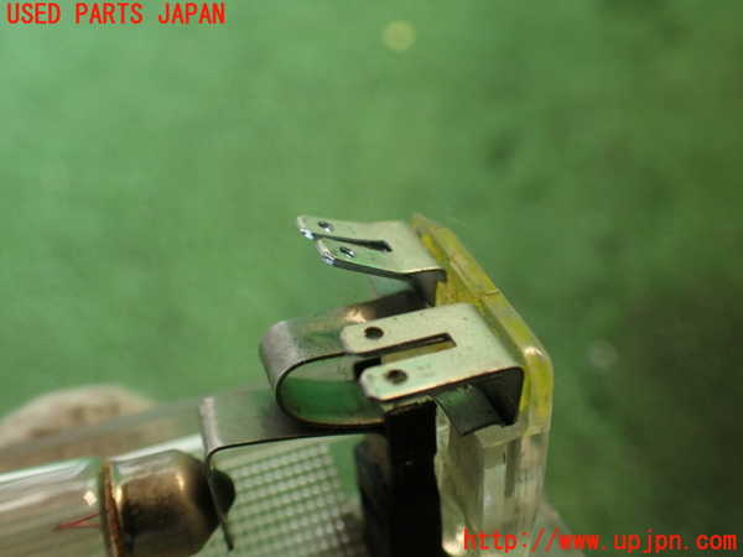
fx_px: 687
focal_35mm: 32
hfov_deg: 56.8
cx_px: 372
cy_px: 278
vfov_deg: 44.2
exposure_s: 1/40
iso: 200
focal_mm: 5.79
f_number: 2.4
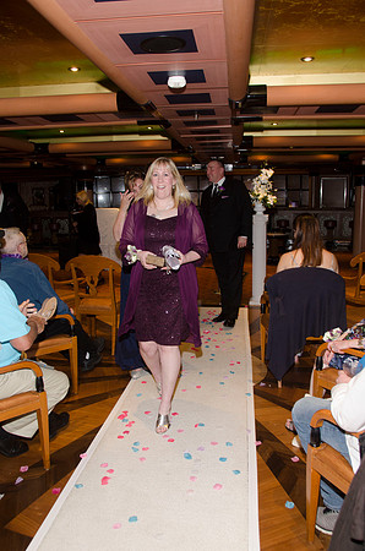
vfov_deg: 62.0
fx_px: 458
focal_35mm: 30
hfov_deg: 43.4
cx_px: 182
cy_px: 276
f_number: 5.6
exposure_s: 1/60
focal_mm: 20
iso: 400
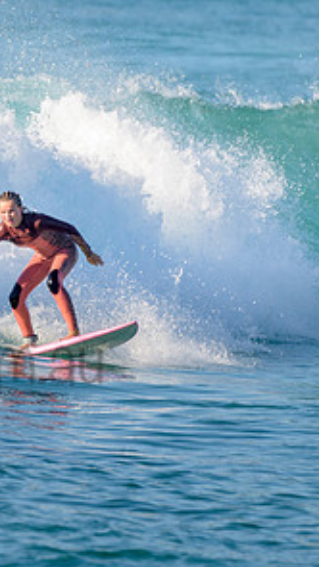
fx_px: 18972
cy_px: 256
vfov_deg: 1.7
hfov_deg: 1.0
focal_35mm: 1262
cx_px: -28
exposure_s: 1/2000
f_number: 5.6
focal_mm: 500
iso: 450
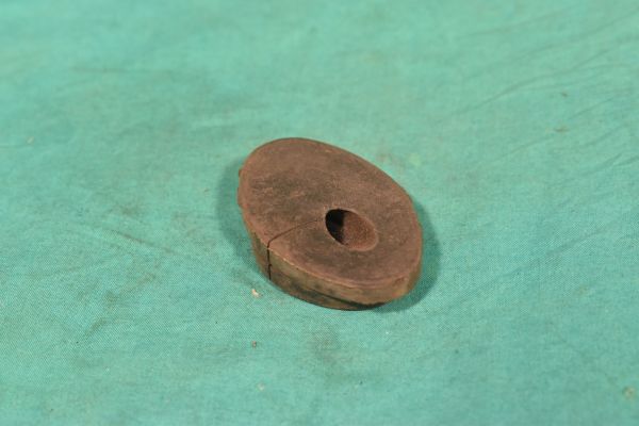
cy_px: 213
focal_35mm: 82
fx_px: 1464
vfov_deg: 16.6
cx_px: 320
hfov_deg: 24.6
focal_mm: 55
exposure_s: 1/100
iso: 1100
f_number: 10
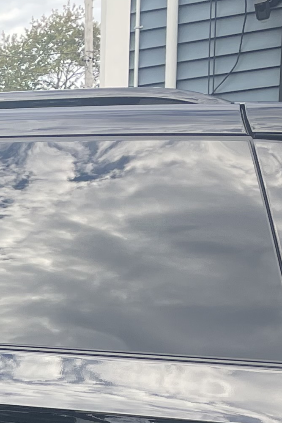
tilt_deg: -12.0
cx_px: -197
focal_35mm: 109
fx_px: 1280
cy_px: 546
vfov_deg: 17.6
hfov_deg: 11.8
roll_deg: +2.9
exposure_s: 1/344
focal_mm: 4.2
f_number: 1.6
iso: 32
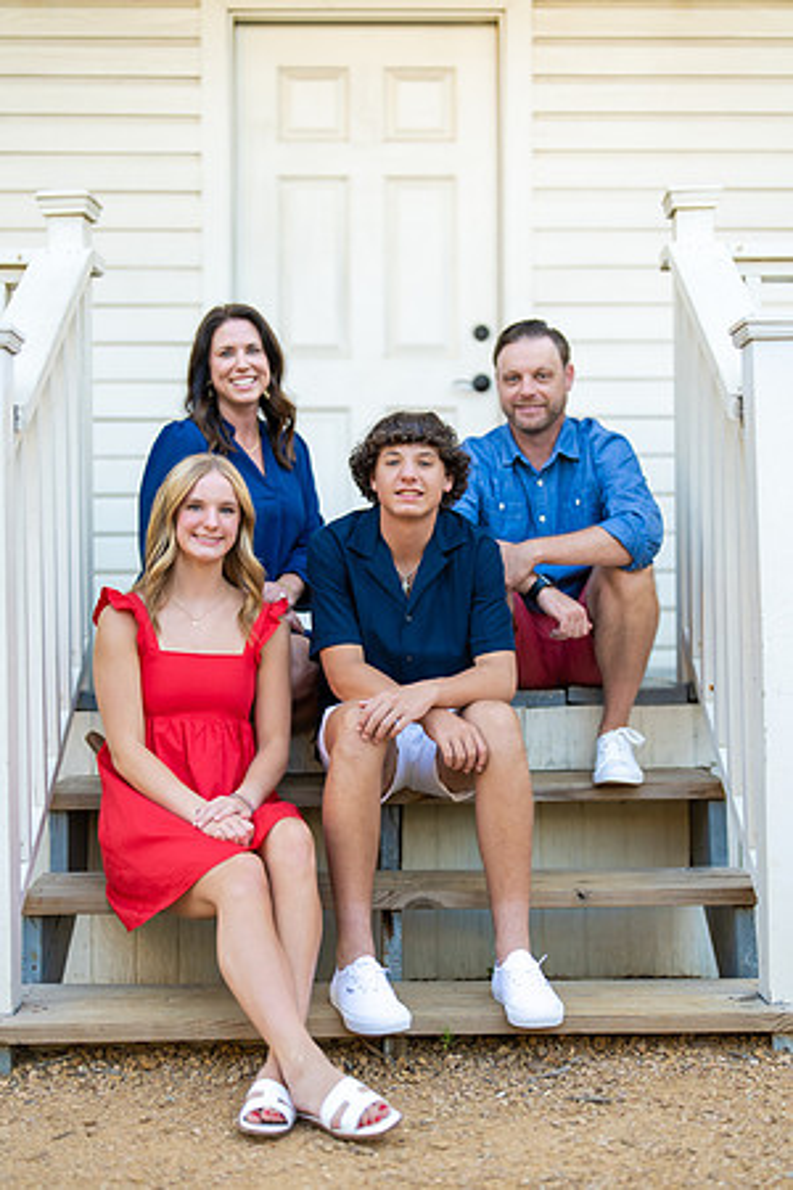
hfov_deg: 27.0
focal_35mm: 50
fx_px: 1652
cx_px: 396
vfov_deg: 39.6
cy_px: 595
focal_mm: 50
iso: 200
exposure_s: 1/800
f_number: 1.2
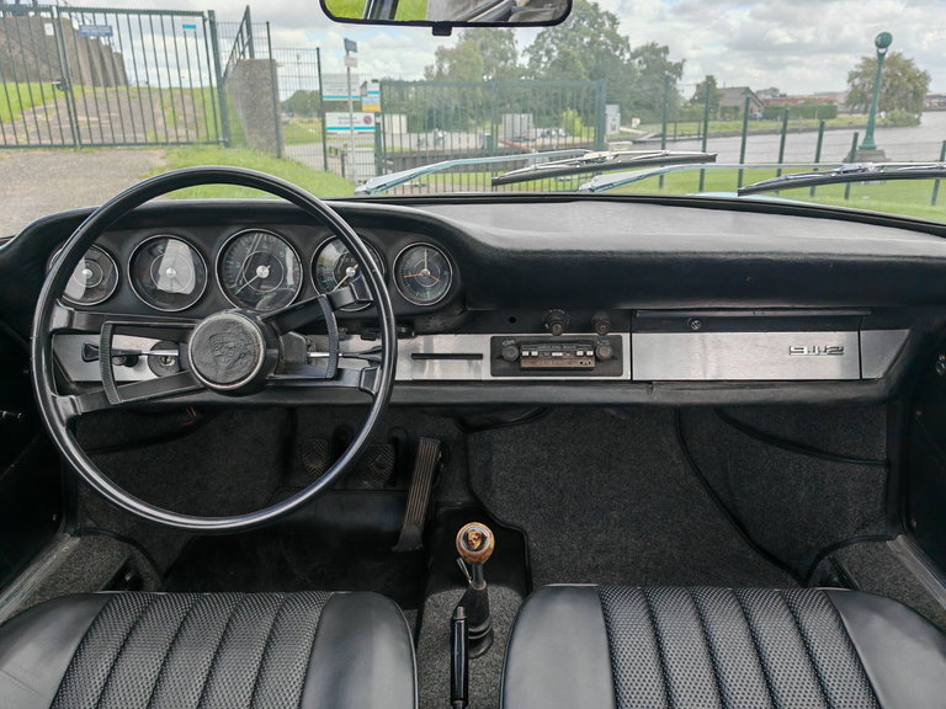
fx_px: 711
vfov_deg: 53.1
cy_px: 354
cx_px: 473
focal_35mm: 26
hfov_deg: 67.3
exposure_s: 1/420
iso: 50
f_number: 1.6
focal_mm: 5.4
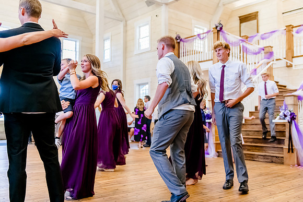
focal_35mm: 36
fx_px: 305
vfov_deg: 36.6
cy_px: 101
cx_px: 152
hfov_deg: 52.8
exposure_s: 1/500
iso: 3200
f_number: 3.2
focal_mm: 36
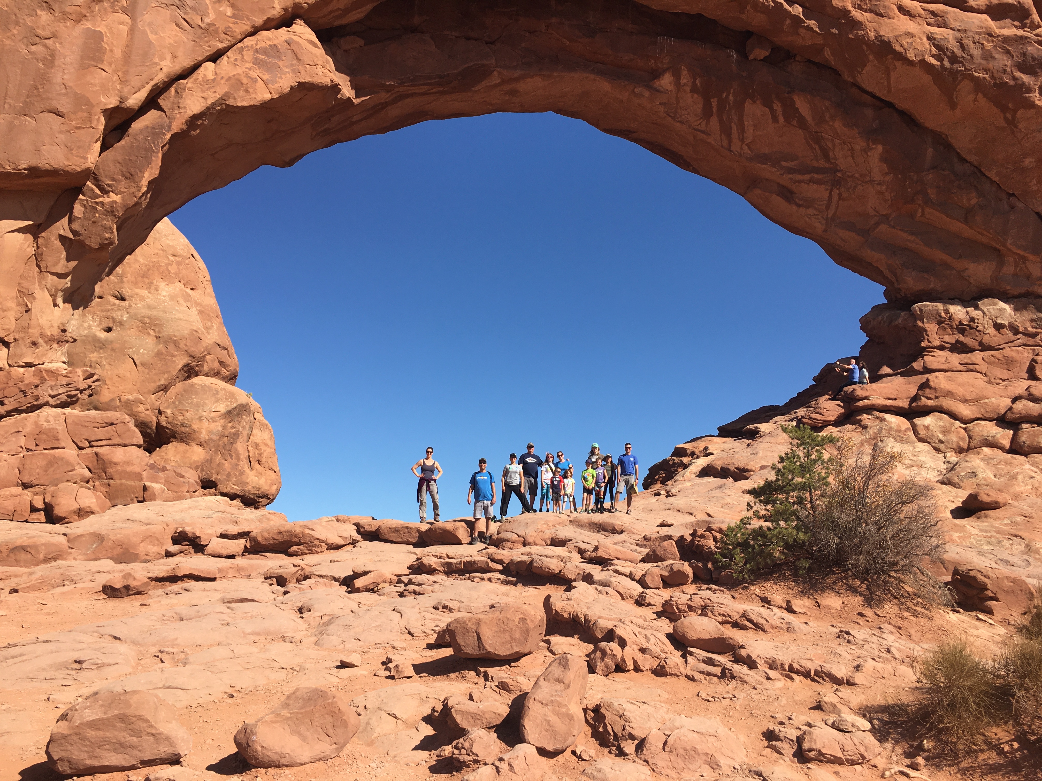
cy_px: 390
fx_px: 873
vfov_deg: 48.2
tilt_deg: +14.6
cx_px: 521
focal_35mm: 29
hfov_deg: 61.7
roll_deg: -0.6
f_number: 2.2
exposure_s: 1/1570
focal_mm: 4.15
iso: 25
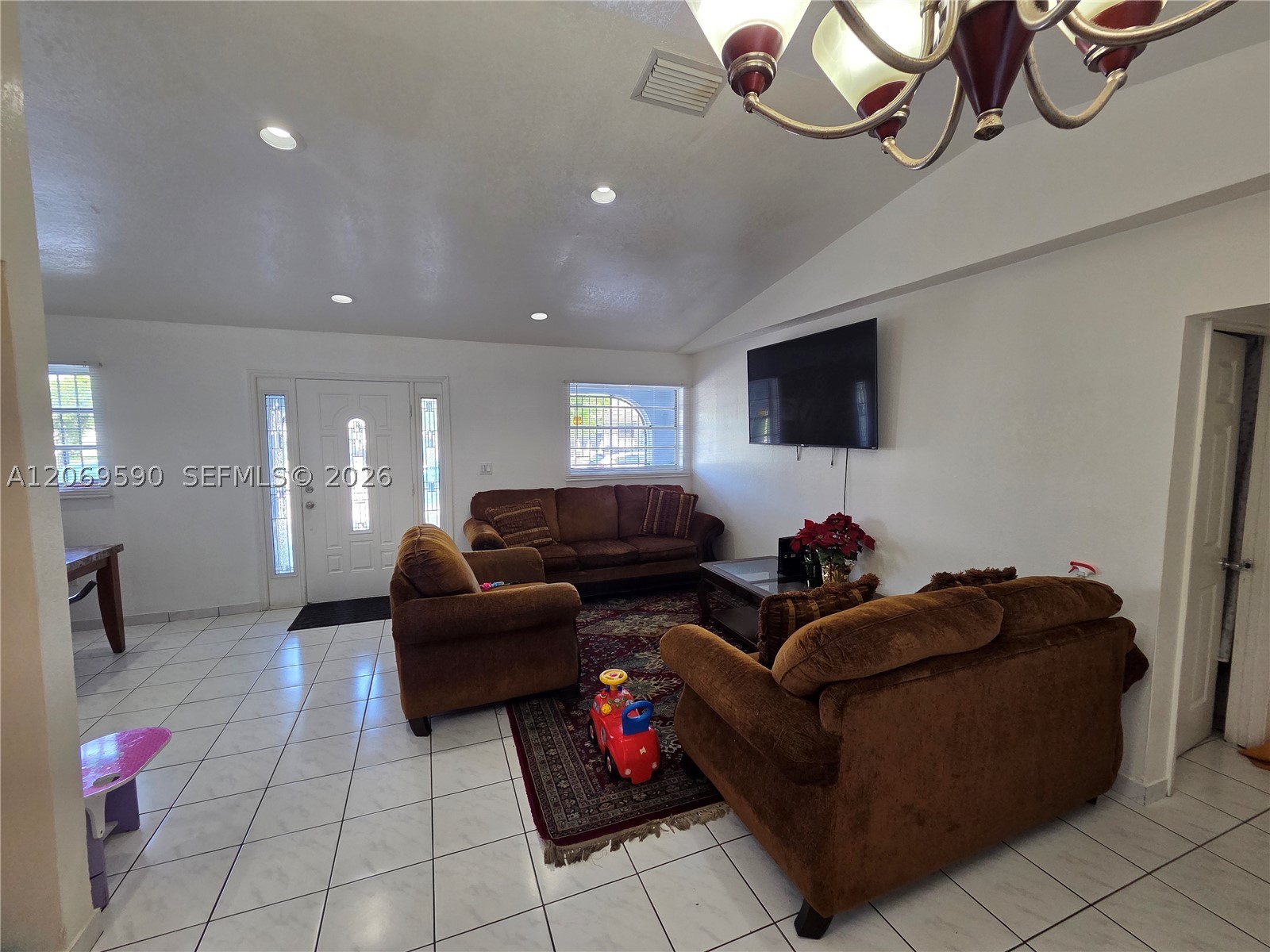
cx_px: 635
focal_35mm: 13
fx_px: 477
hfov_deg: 106.2
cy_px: 476
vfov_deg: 89.9
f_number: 2.2
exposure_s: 1/120
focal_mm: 2.2
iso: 200
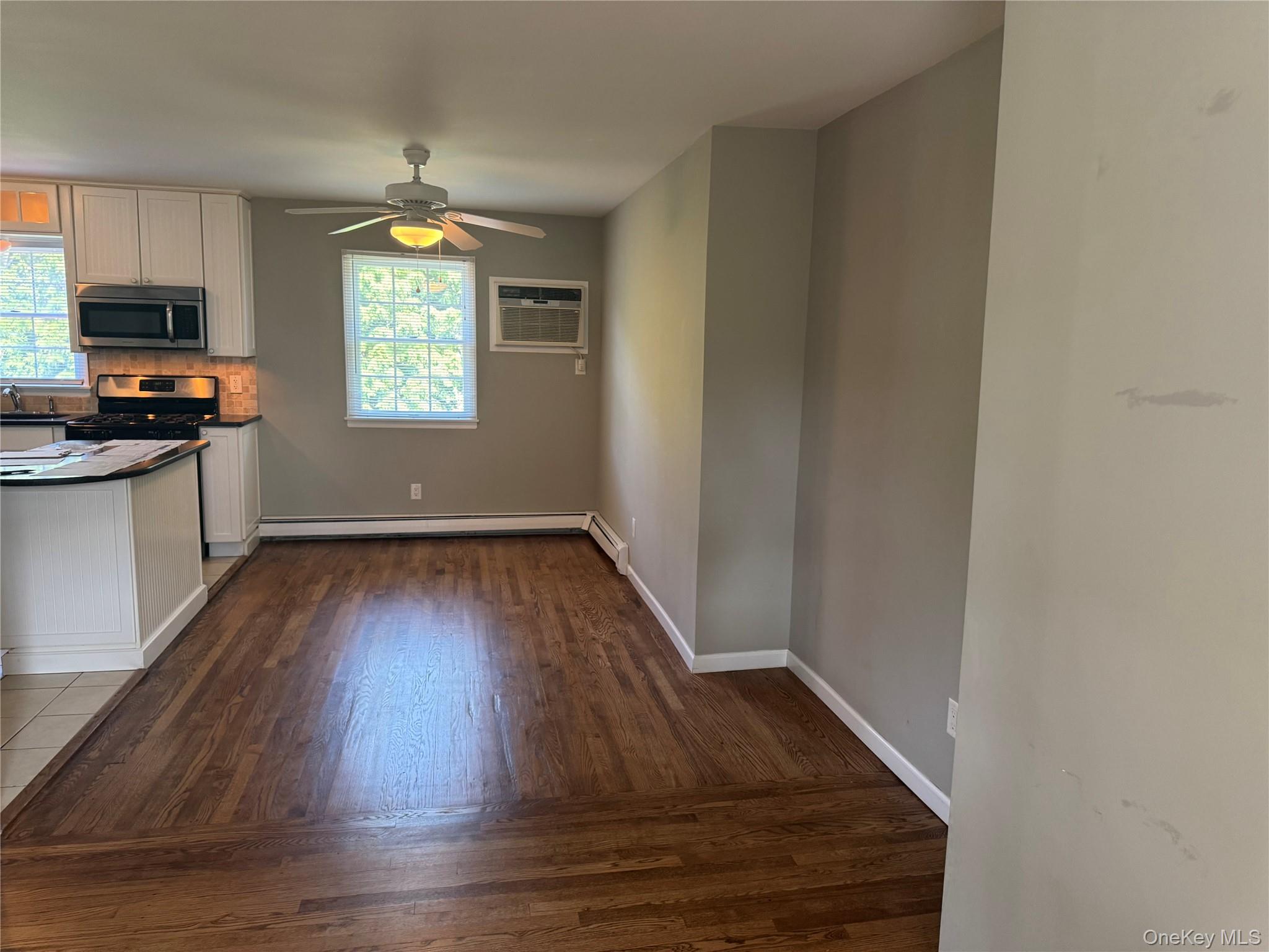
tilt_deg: -7.3
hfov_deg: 71.6
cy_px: 476
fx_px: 880
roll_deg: -1.6
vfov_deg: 56.8
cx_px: 634
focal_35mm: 24
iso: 250
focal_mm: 6.76
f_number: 1.78
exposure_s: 1/60
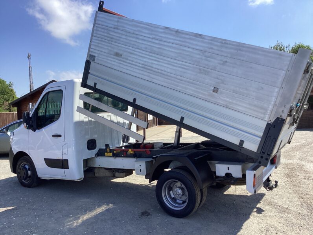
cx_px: 156
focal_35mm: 31
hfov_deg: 58.4
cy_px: 118
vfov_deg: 45.4
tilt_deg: -0.9
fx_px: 280
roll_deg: +2.3
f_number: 2.4
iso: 25
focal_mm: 3.3
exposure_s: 1/970
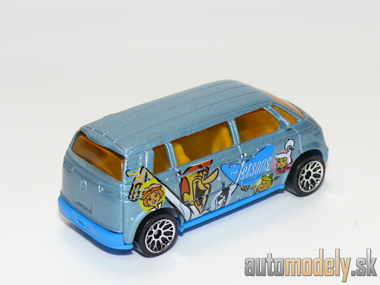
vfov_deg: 14.4
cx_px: 190
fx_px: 1131
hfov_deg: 19.1
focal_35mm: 103
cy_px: 142
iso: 100
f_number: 4
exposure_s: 1/30
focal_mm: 13.6
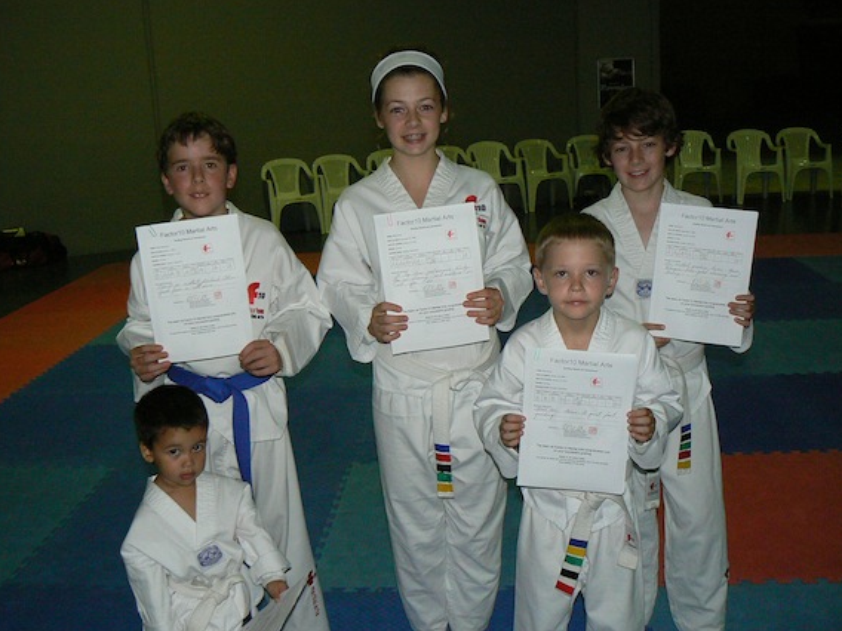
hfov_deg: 49.0
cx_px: 405
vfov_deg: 37.7
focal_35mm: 38
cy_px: 327
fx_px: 924
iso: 200
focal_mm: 6
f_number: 2.8
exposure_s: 1/40
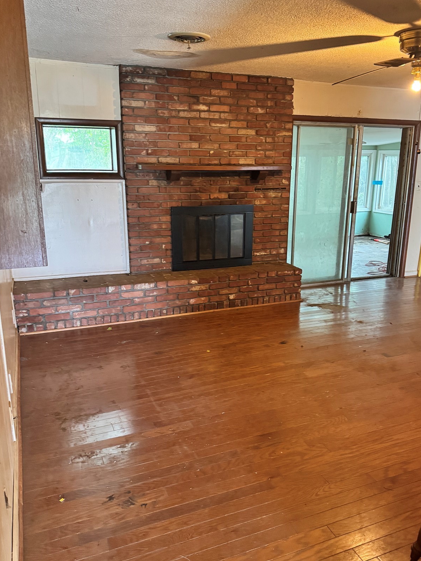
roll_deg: +0.6
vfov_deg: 61.7
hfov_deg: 48.1
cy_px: 283
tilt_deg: -14.9
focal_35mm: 29
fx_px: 470
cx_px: 234
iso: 800
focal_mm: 6.76
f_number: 1.78
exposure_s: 1/60
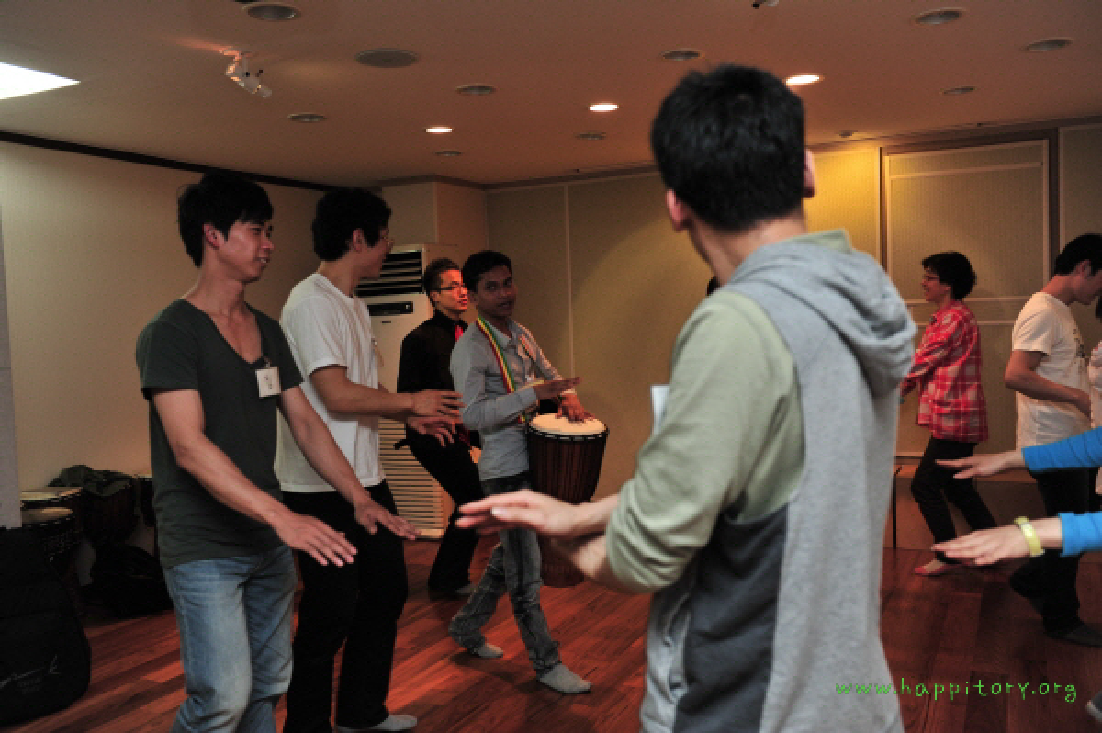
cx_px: 551
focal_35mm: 32
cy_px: 366
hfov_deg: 58.8
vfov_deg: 41.0
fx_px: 979
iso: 1000
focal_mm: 32
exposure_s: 1/100
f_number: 4
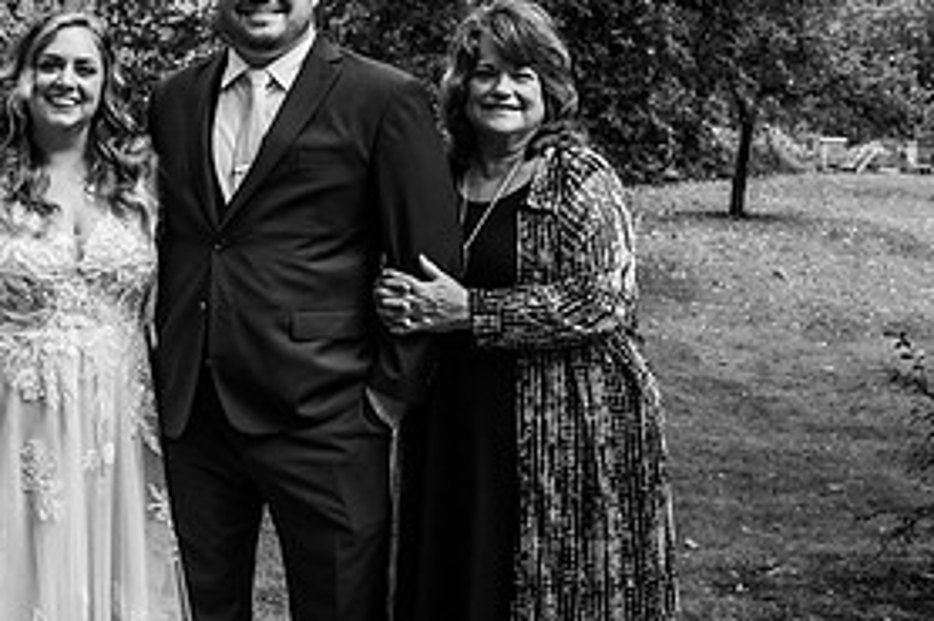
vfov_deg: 18.1
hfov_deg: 26.6
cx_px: 205
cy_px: 262
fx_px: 1945
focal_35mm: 75
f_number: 5.6
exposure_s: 1/400
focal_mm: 31
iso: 200
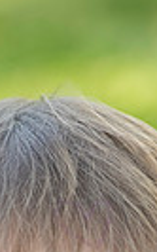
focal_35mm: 415
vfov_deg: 5.0
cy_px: 392
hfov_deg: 3.2
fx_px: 2844
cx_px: 91
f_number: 4.5
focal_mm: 120
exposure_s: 1/320
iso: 800
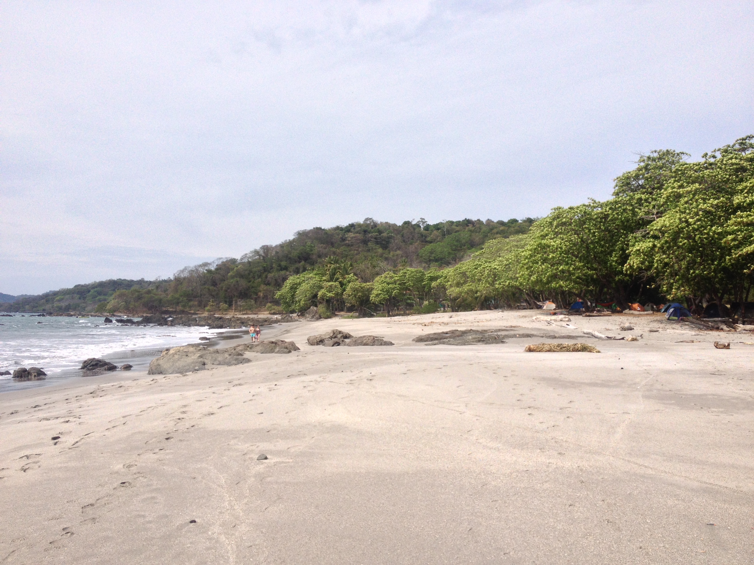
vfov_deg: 40.7
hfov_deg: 52.6
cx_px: 377
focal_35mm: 35
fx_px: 762
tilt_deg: -1.3
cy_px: 282
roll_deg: +0.0
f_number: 2.4
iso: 50
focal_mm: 4.28
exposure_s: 1/2907
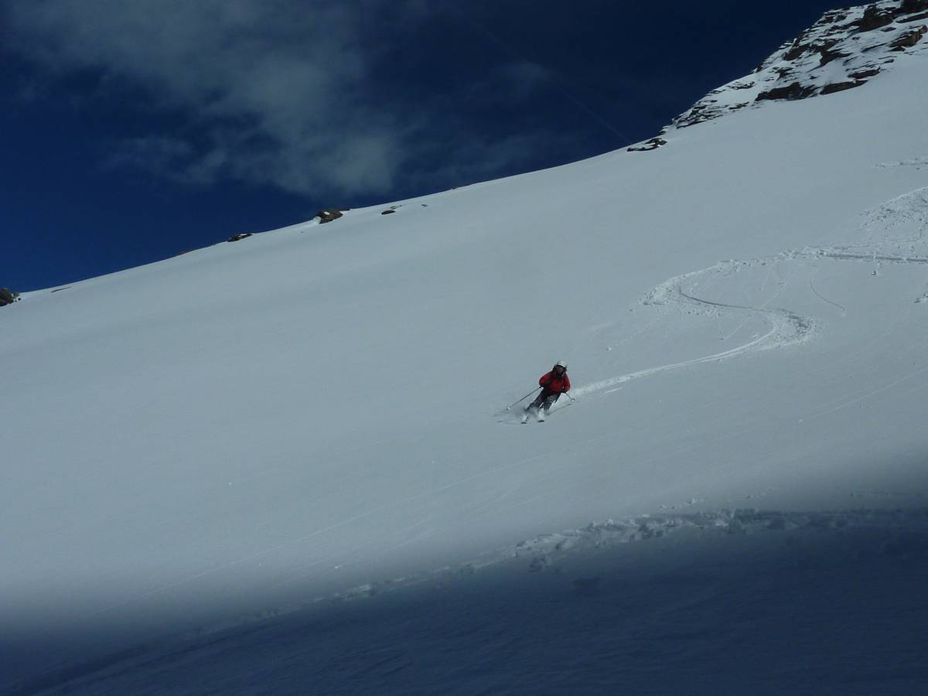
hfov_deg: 55.4
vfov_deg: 42.9
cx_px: 464
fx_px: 885
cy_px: 348
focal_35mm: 33
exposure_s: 1/2000
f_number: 6.3
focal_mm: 4.1
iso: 80
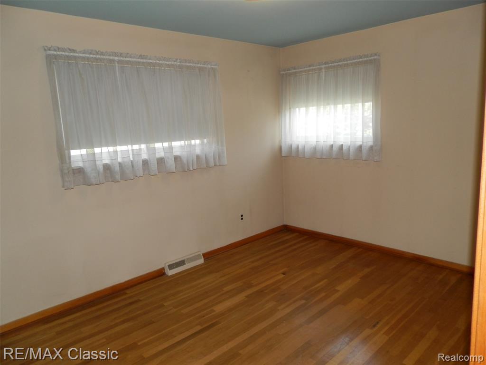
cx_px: 243
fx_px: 351
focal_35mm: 25
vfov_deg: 54.9
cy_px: 182
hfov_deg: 69.4
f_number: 3.1
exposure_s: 1/30
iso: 125
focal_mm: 4.5
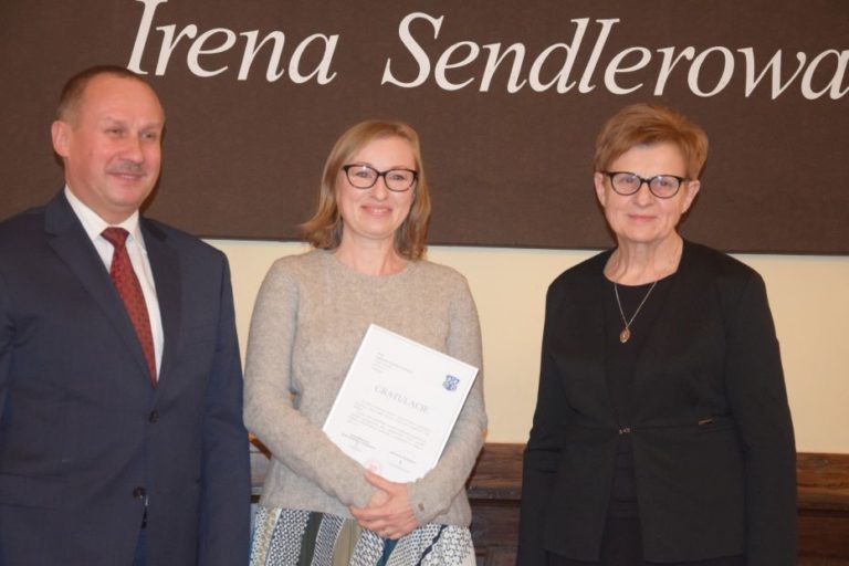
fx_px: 2052
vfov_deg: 15.7
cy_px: 283
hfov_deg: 23.4
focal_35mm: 87
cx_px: 424
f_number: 5
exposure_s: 1/60
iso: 3200
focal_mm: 58
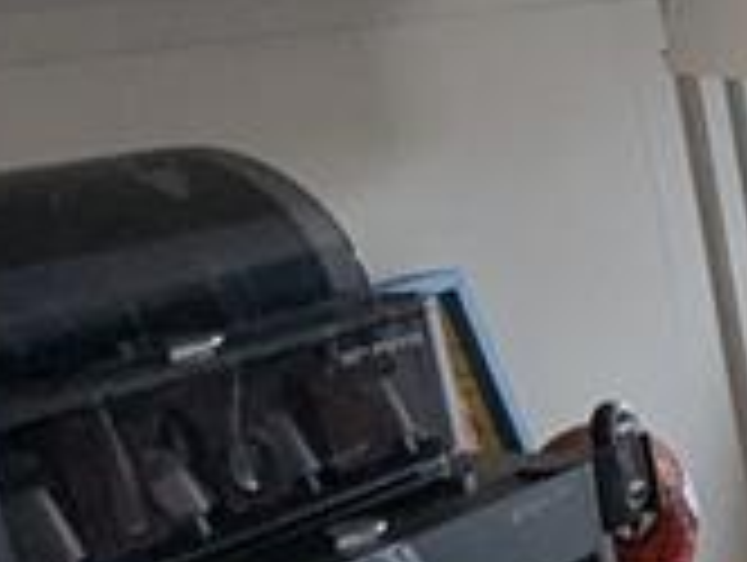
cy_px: 409
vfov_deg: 18.4
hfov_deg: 14.2
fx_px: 1729
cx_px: 1872
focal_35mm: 80
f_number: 2.2
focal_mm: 1.95
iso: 76
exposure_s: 1/20.7
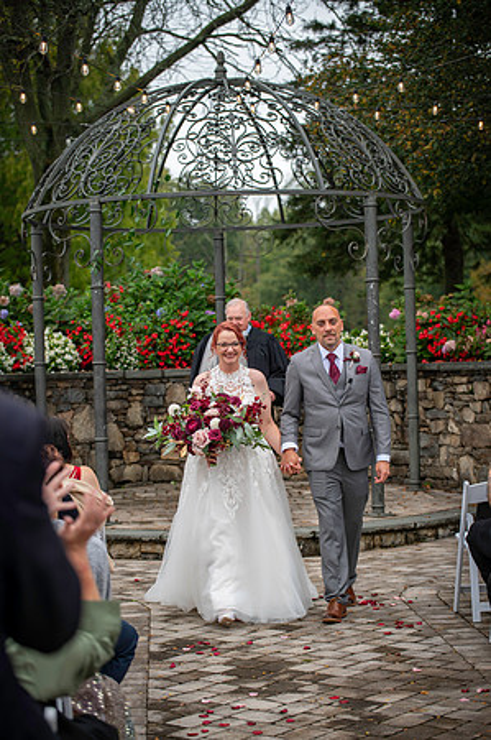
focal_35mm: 70
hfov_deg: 19.4
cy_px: 370
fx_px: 1435
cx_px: 246
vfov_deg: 28.9
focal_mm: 70
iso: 320
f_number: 3.2
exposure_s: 1/160
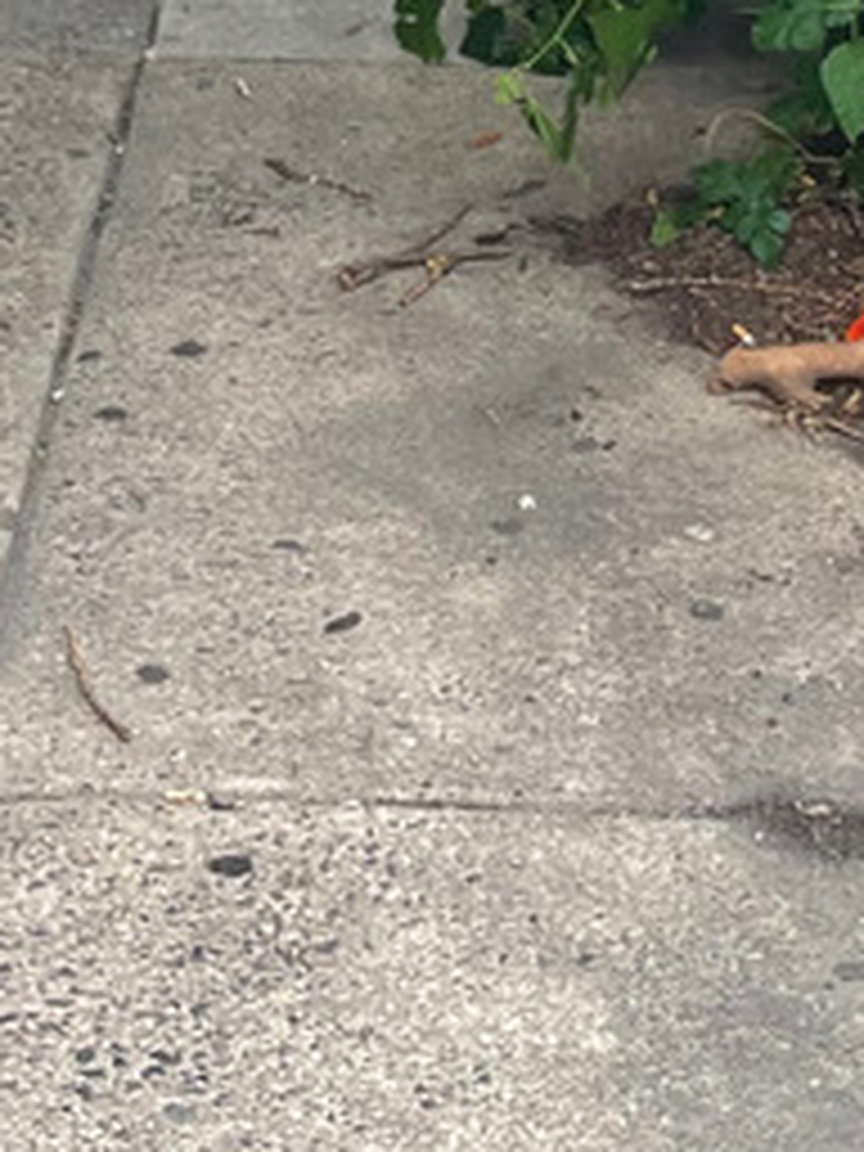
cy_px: -1120
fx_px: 4060
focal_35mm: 122
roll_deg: +0.9
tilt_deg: -0.5
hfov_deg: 12.1
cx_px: 328
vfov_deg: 13.8
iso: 32
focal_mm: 4.2
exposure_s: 1/135
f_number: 1.6
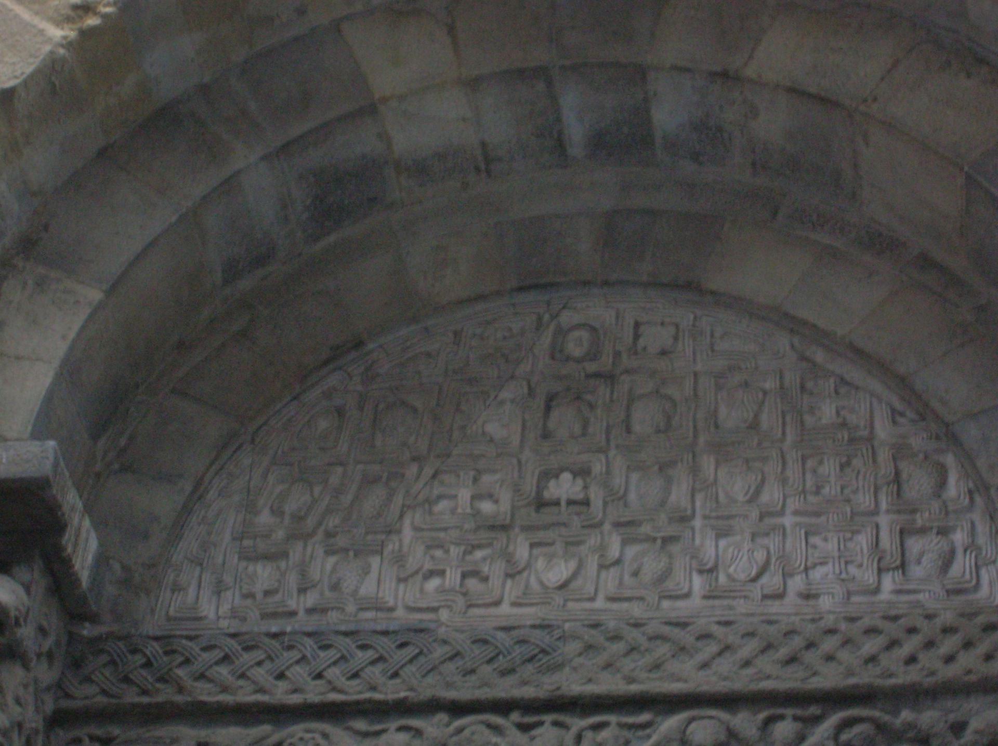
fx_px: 2592
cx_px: 499
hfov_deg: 21.8
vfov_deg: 16.4
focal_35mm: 90
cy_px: 373
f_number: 4.5
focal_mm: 15
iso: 200
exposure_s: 1/60.1
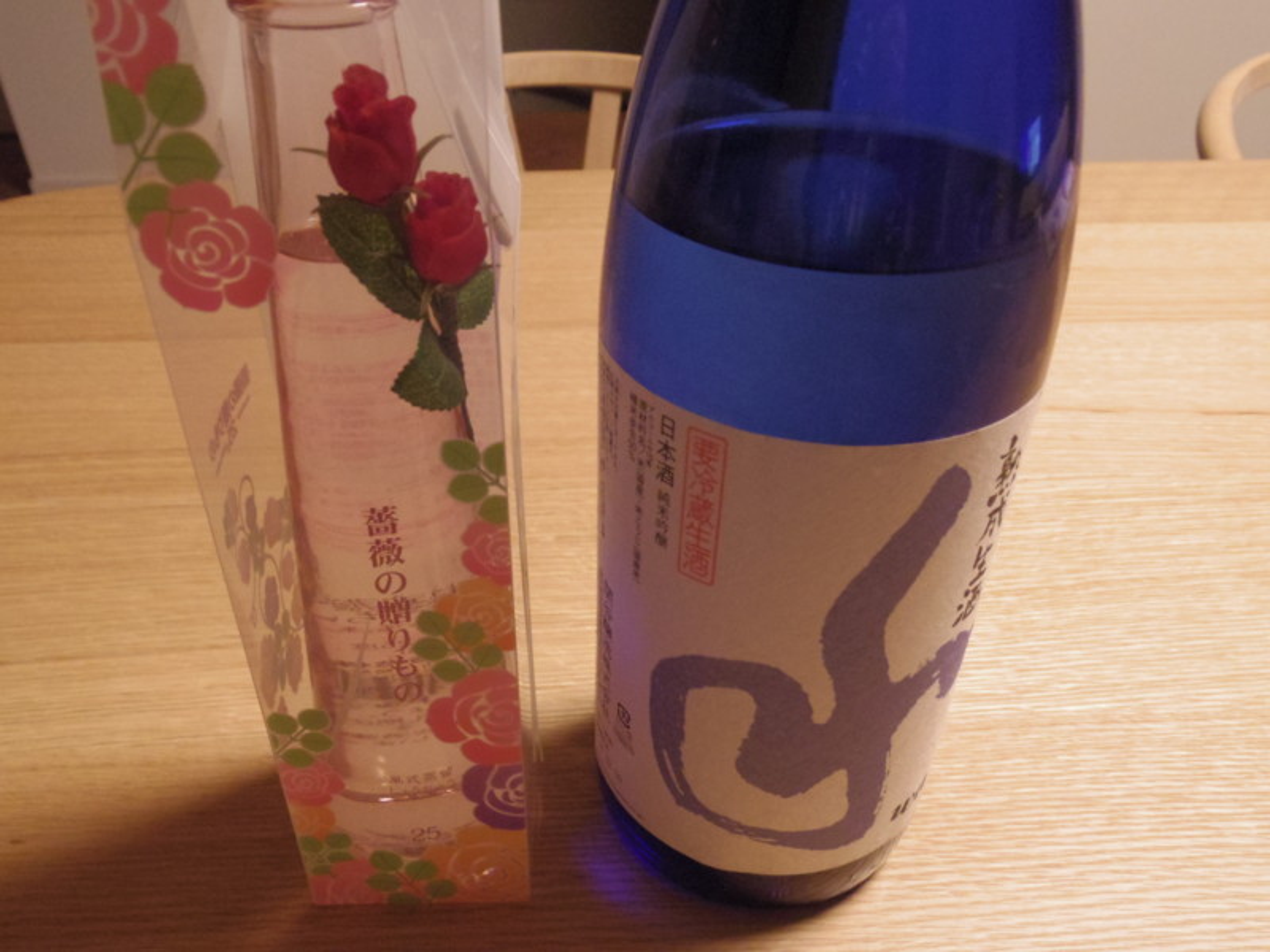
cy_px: 476
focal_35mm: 29
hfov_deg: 61.7
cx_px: 635
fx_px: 1064
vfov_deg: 48.2
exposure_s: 1/50
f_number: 2.8
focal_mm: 5.2
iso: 1600
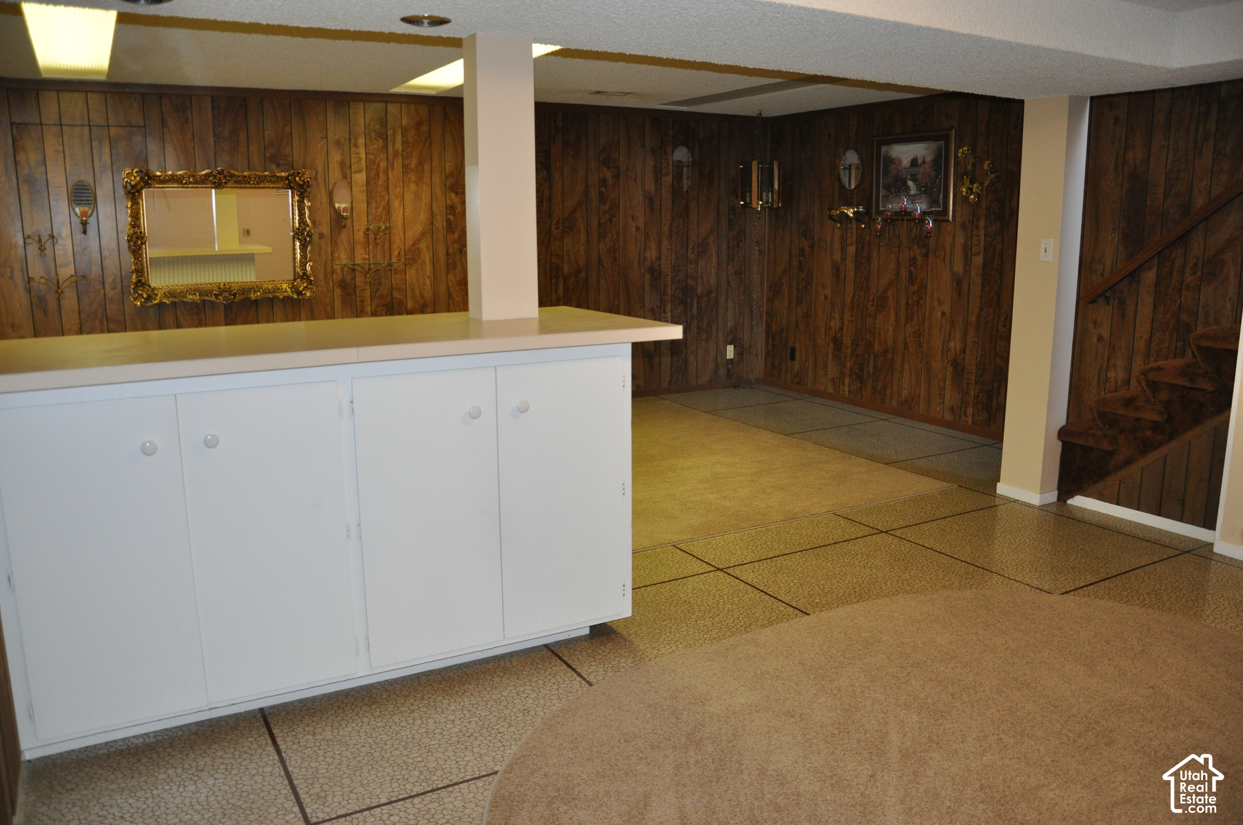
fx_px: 931
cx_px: 622
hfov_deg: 67.4
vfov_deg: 47.8
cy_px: 412
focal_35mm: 27
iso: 800
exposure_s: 1/60
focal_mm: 18
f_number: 3.5
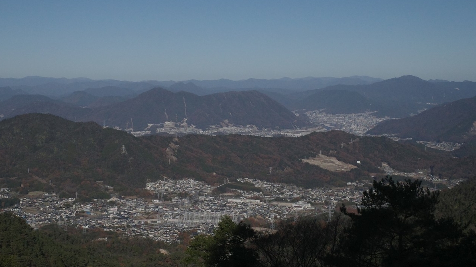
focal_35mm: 53
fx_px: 669
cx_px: 236
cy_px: 116
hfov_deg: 39.2
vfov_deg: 22.6
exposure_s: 1/2500
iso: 640
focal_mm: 18.3
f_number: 5.6
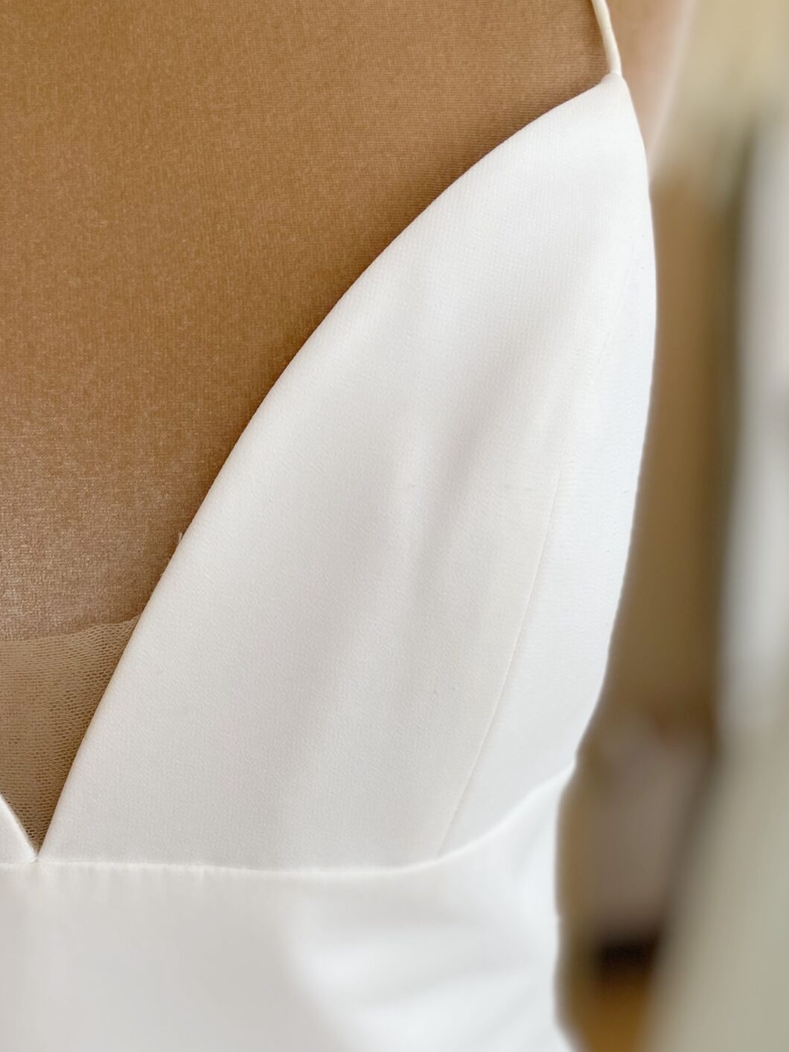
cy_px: 704
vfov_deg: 39.9
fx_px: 1428
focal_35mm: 47
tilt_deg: -7.8
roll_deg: -0.1
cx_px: 357
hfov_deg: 30.9
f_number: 1.8
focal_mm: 4.25
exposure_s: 1/122
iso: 32
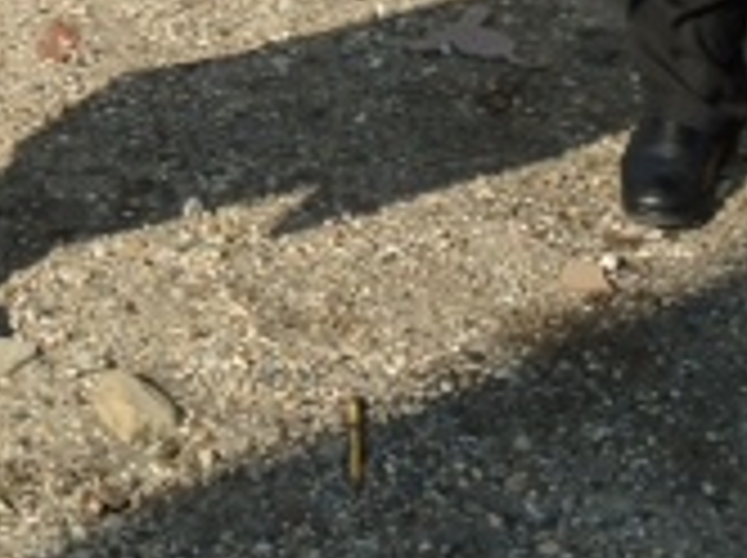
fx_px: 2909
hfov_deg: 14.4
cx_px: -18
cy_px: -513
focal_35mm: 135
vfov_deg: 10.2
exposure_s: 1/1972
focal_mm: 4.28
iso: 64
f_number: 2.4
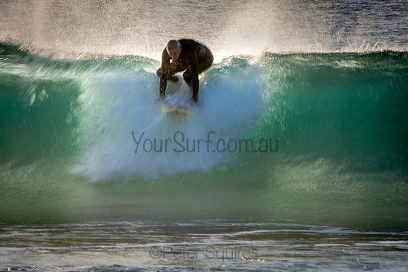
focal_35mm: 750
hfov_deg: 2.7
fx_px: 8502
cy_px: 136
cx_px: 204
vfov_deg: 1.8
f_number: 22
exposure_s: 1/30
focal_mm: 500
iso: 100
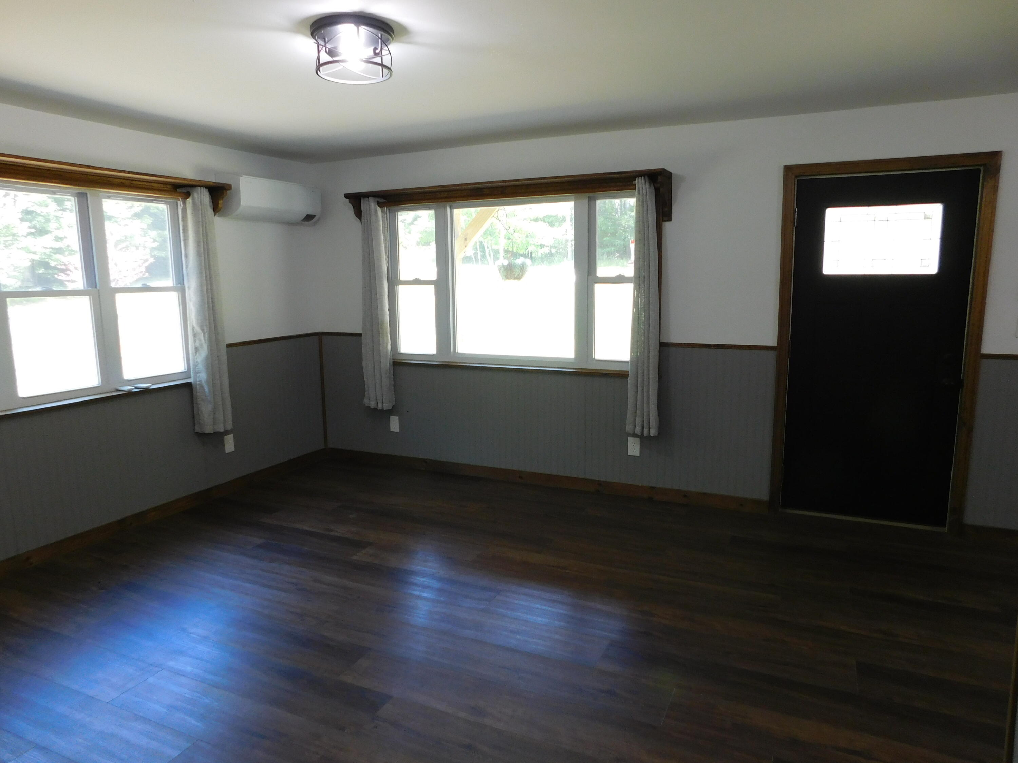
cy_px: 382
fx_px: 676
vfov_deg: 58.9
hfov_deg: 73.9
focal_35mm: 23
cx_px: 509
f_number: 3
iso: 160
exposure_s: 1/30
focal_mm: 4
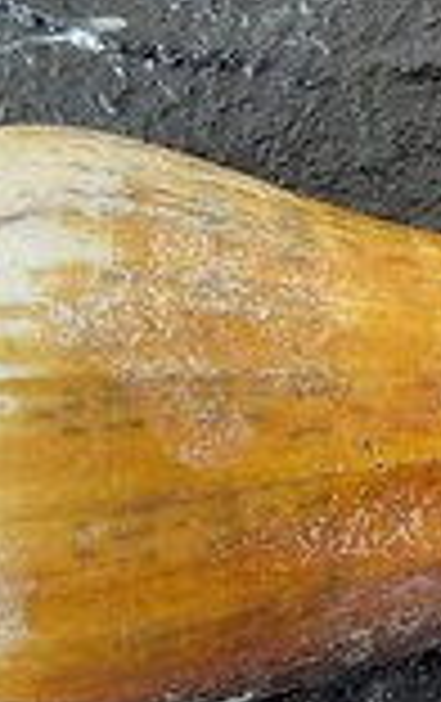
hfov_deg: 18.5
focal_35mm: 69
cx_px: 423
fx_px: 1322
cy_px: 475
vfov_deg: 29.5
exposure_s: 1/60
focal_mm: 3
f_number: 1.8
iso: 125
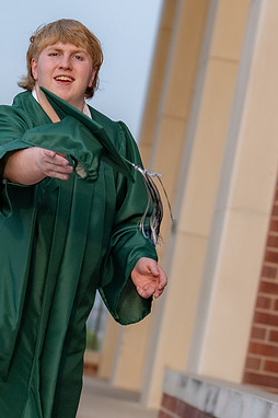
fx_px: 2588
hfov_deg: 6.1
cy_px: 151
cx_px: 31
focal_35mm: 223
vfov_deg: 9.2
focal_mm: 70
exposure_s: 1/1600
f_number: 2.8
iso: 400
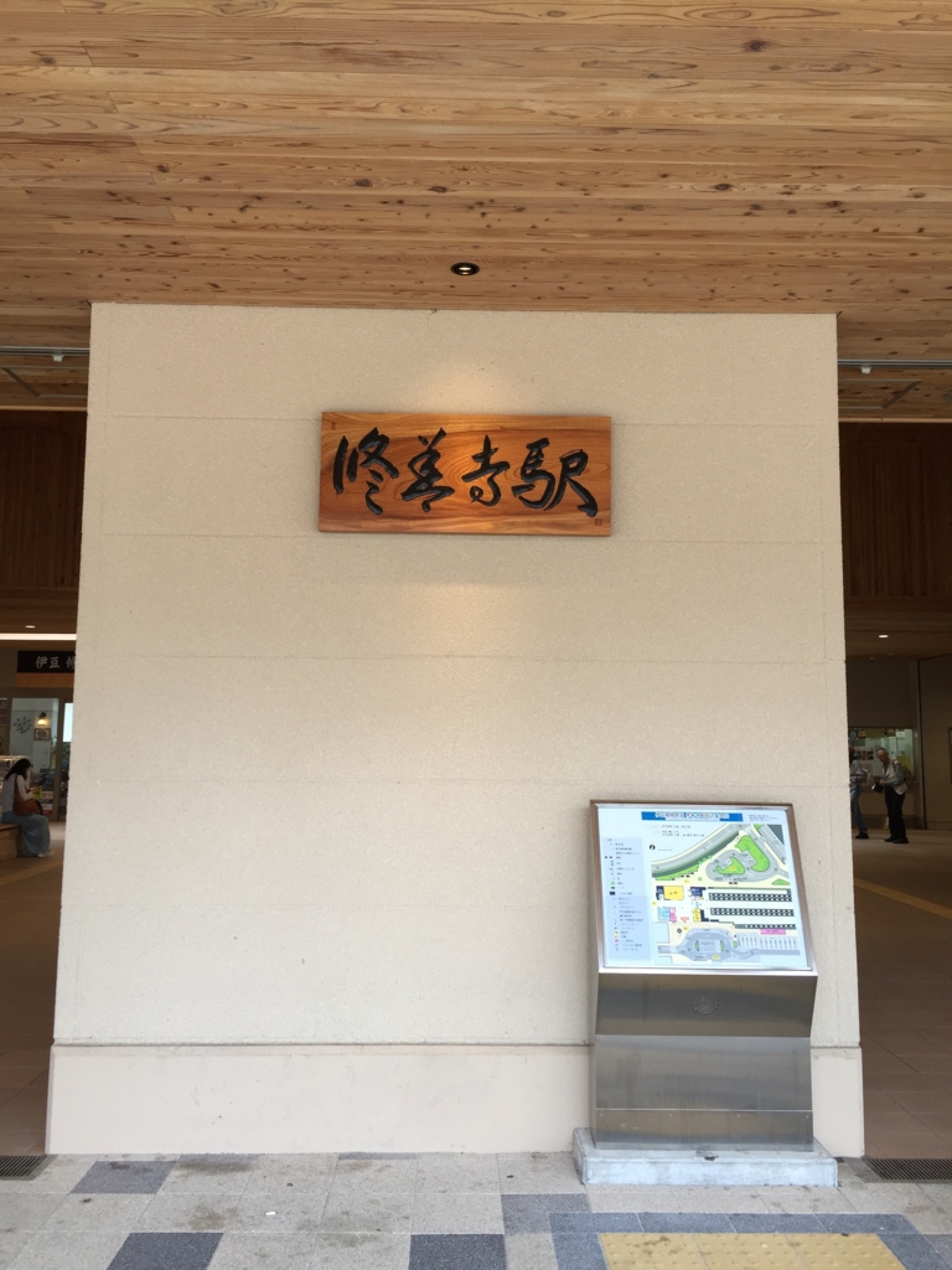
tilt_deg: +7.5
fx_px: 1063
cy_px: 635
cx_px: 476
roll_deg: -0.2
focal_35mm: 29
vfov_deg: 61.7
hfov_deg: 48.2
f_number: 2.2
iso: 40
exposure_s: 1/120
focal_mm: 4.15
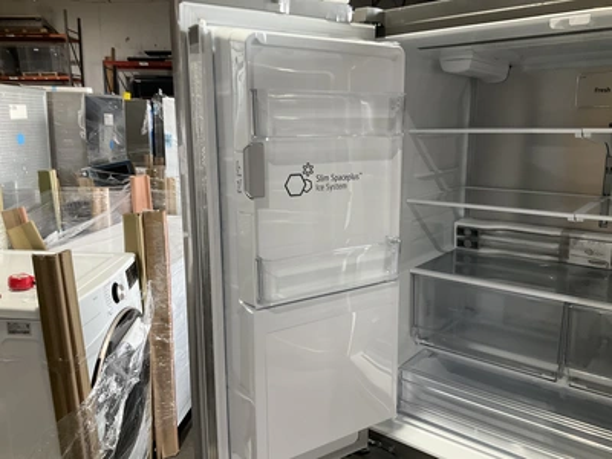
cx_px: 306
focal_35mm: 29
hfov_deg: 61.7
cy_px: 230
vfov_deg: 48.2
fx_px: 513
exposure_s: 1/69
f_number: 1.8
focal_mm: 3
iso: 64
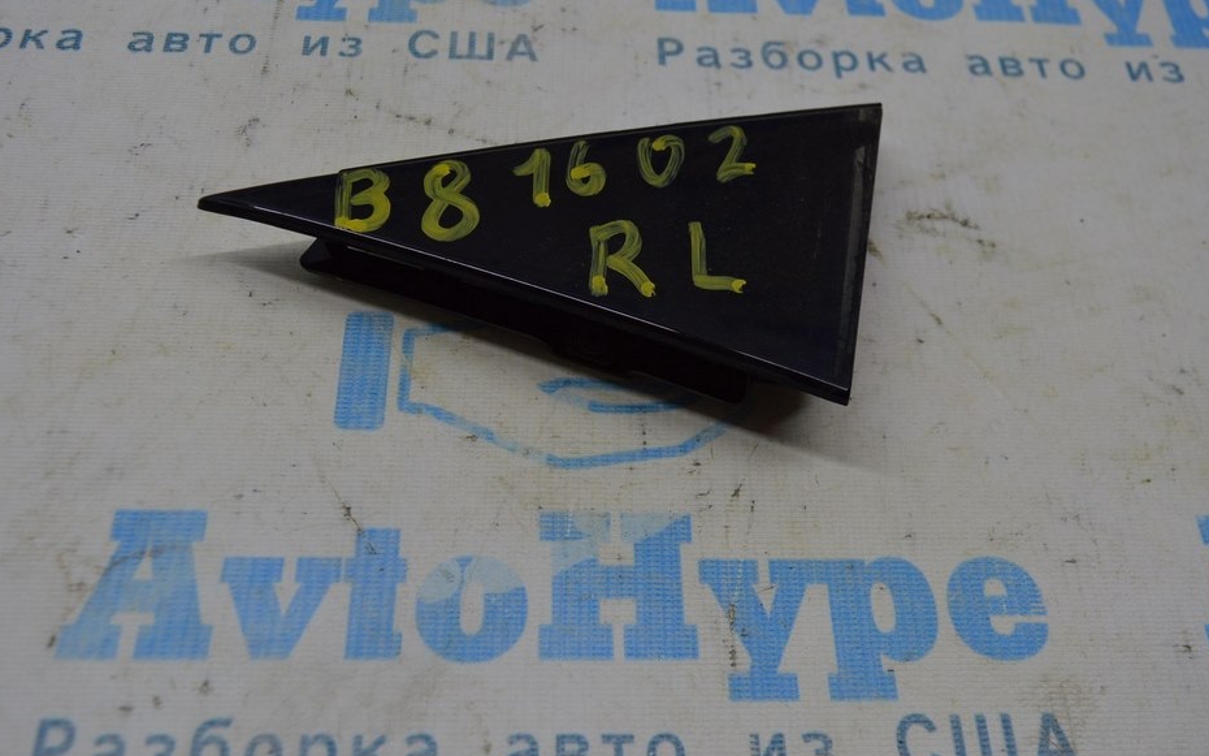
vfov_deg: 34.4
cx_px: 571
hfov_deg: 52.7
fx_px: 1219
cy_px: 401
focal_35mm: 37
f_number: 5.6
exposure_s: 1/125
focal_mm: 22
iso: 400
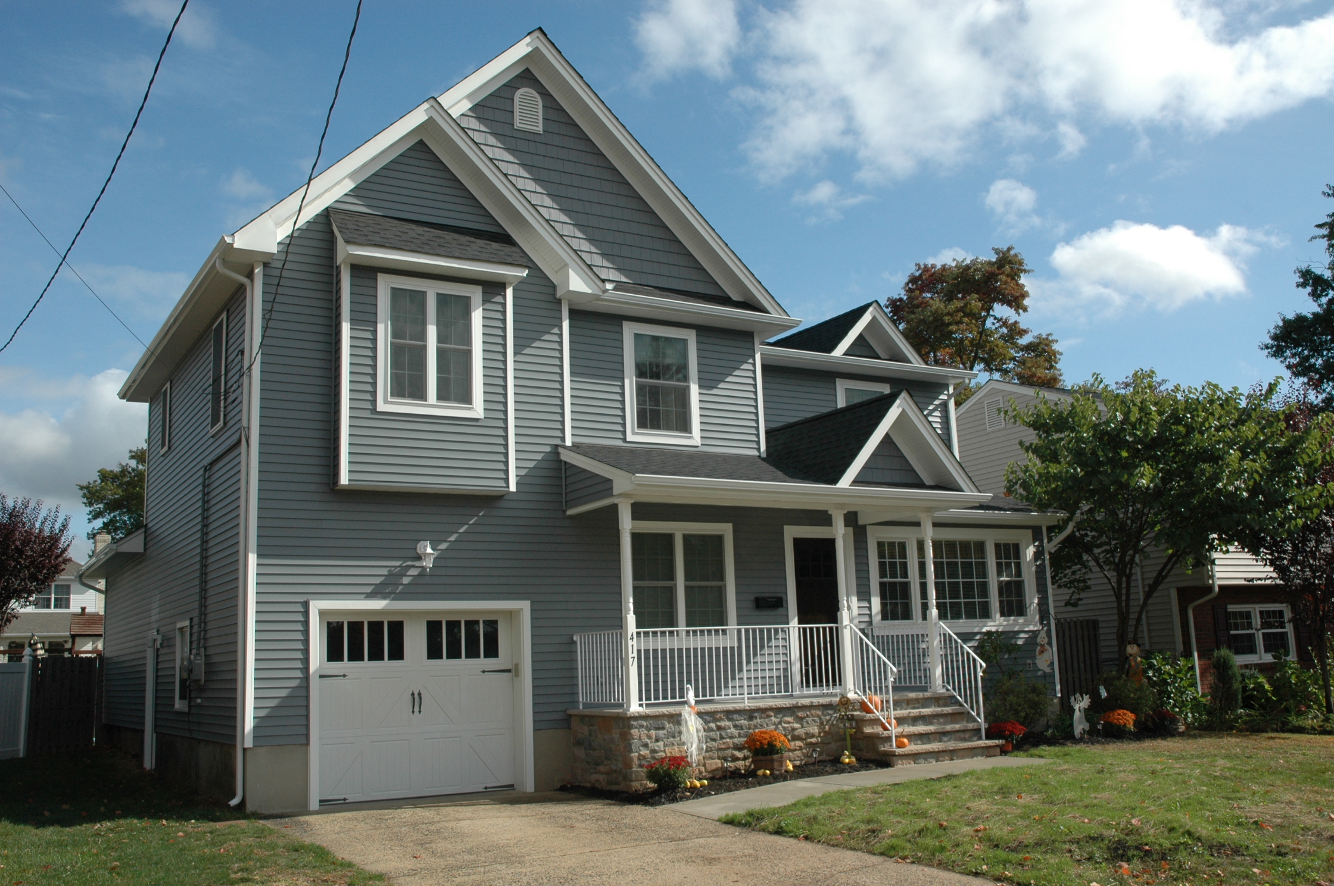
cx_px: 667
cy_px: 443
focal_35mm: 36
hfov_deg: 53.2
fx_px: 1332
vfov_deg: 36.8
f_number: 10
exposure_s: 1/400
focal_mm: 24
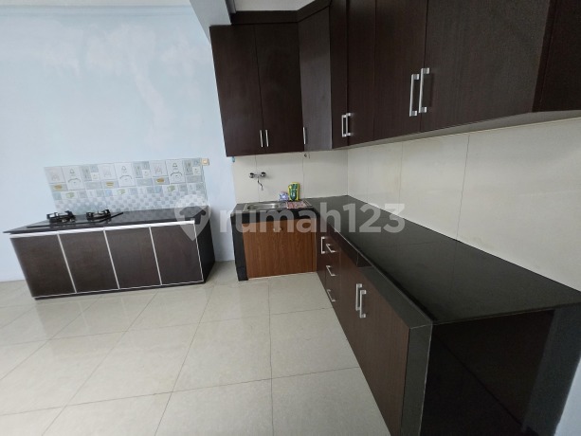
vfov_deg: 89.9
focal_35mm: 13
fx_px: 218
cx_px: 290
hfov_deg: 106.2
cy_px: 218
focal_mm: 1.7
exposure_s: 1/50
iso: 500
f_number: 2.2
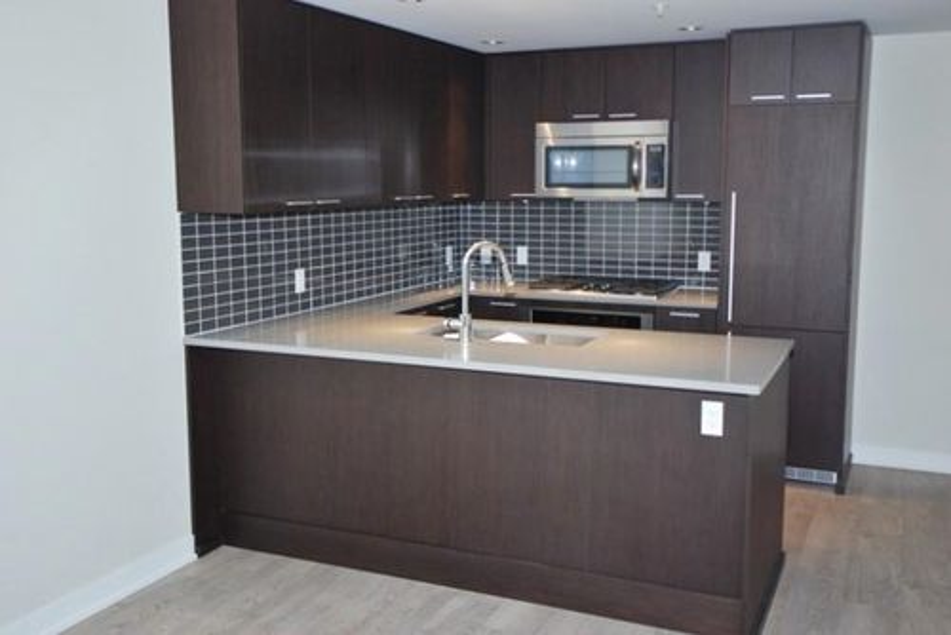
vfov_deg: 36.9
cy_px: 318
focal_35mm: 36
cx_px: 476
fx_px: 952
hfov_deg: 53.1
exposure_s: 1/60
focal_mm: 24
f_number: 4.5
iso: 640
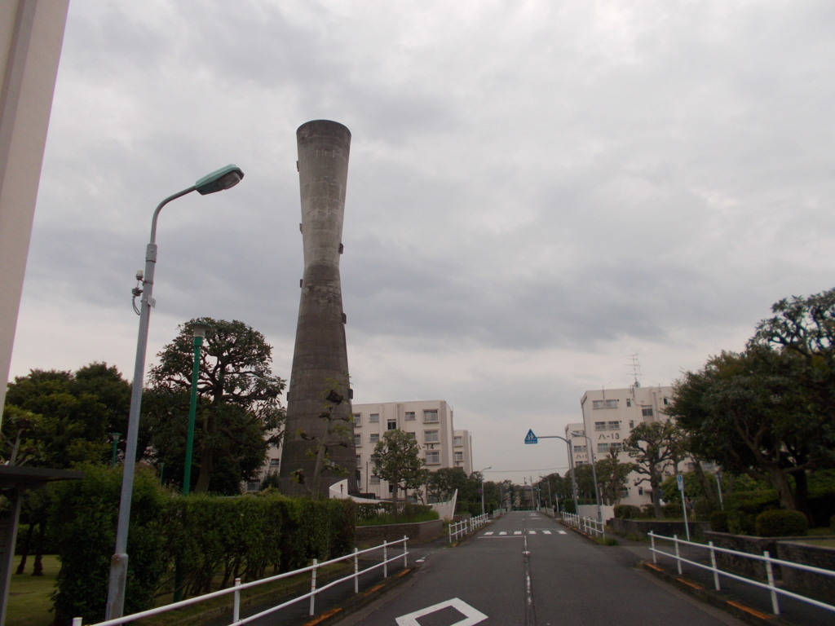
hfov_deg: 67.3
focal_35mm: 26
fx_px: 627
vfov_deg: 53.1
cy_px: 313
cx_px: 418
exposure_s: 1/250
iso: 100
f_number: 3.2
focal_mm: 4.6
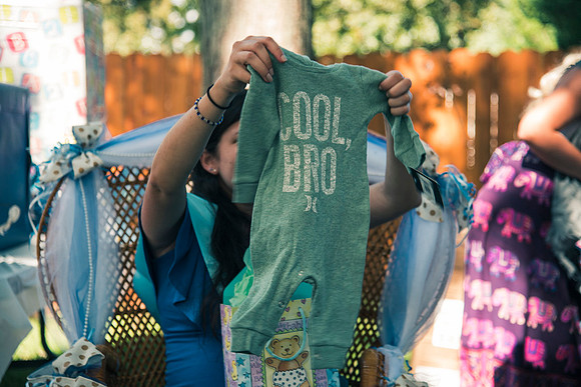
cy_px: 194
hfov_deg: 26.0
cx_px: 290
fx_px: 1259
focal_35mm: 78
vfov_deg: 17.5
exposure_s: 1/125
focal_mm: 78
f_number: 4
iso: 125
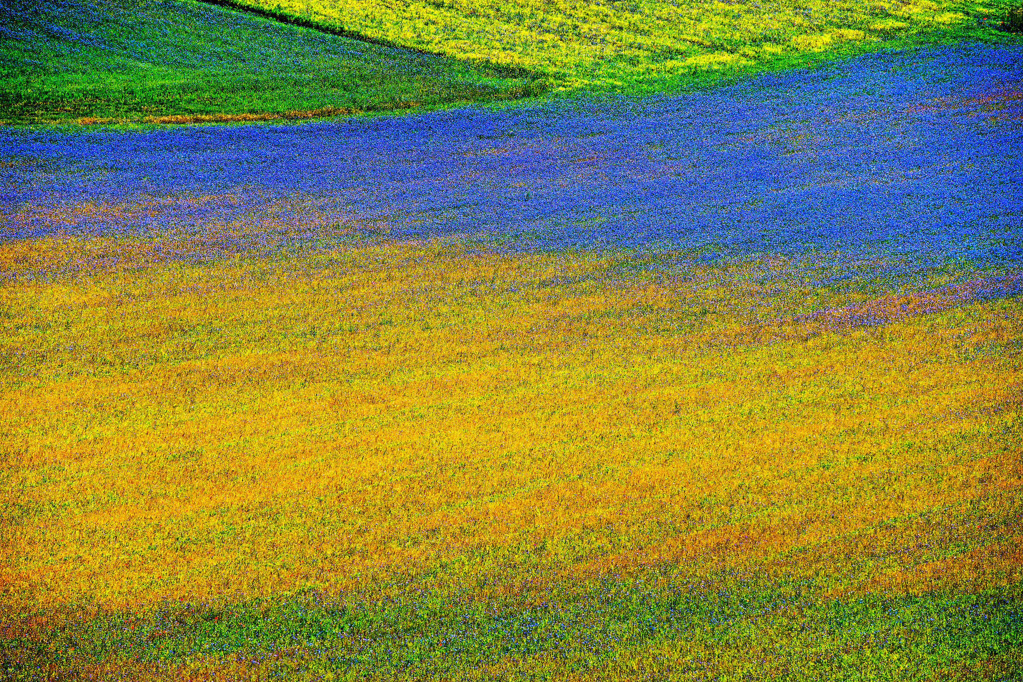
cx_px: 504
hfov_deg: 10.1
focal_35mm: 203
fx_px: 5770
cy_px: 340
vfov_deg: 6.8
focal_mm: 200
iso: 200
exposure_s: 1/1000
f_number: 8
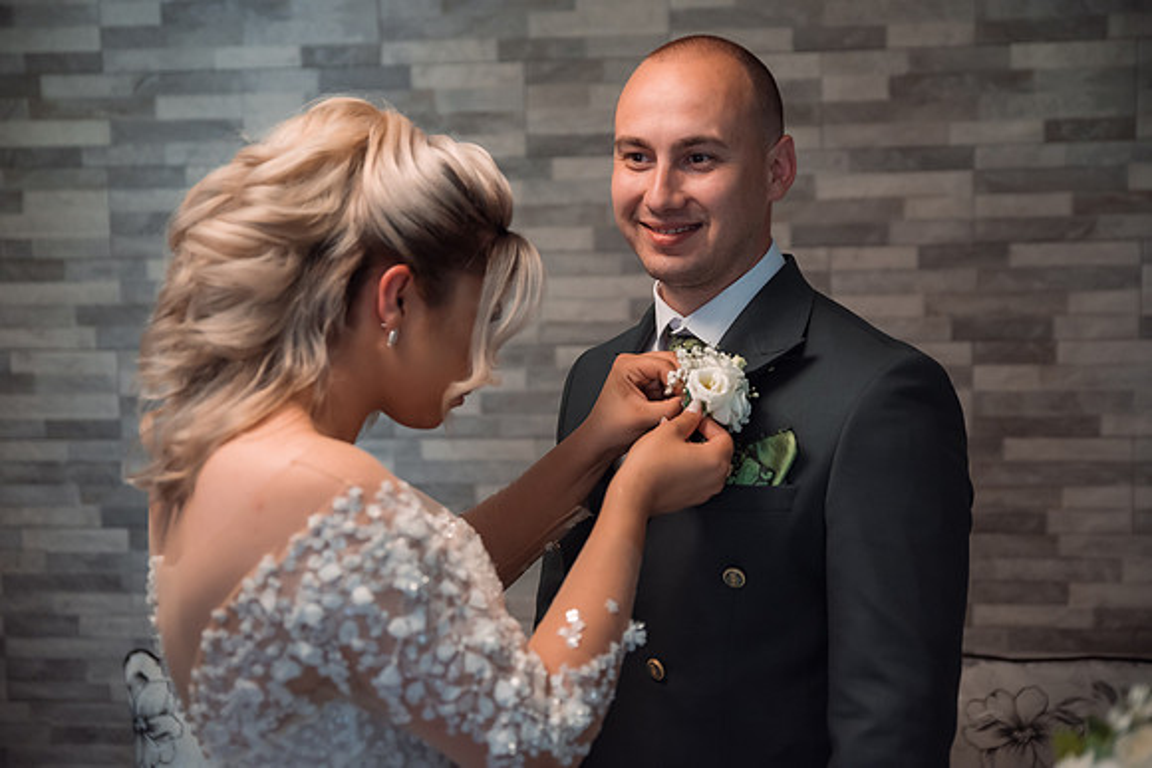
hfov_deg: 39.6
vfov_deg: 27.0
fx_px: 1600
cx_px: 576
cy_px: 384
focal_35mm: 50
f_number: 2.8
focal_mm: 50
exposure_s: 1/250
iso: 1000
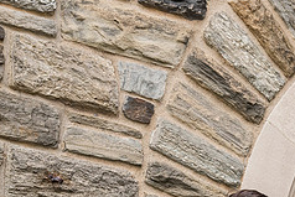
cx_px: 285
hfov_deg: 6.7
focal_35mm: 305
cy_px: 221
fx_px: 2501
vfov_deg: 4.5
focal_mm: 125
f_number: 5.6
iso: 800
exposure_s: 1/500
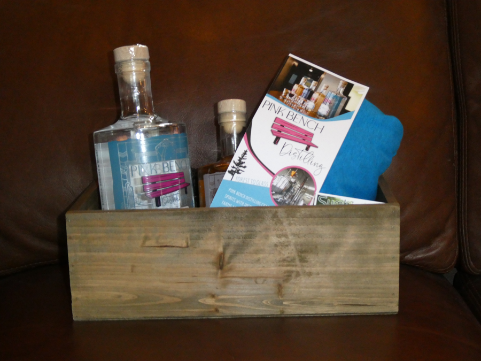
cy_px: 180
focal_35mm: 57
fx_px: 792
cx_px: 240
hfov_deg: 33.8
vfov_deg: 25.7
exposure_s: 1/60
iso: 800
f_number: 4.2
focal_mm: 10.3
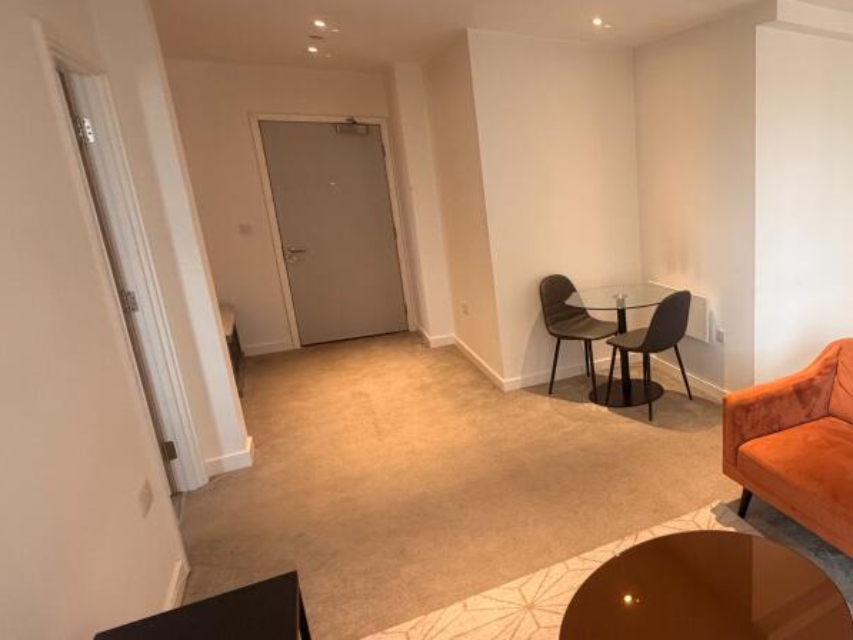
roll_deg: +0.9
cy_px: 320
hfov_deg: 63.4
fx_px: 592
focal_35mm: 24
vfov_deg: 56.8
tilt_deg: -14.5
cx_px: 717
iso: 250
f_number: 2.2
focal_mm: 2.22
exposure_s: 1/121
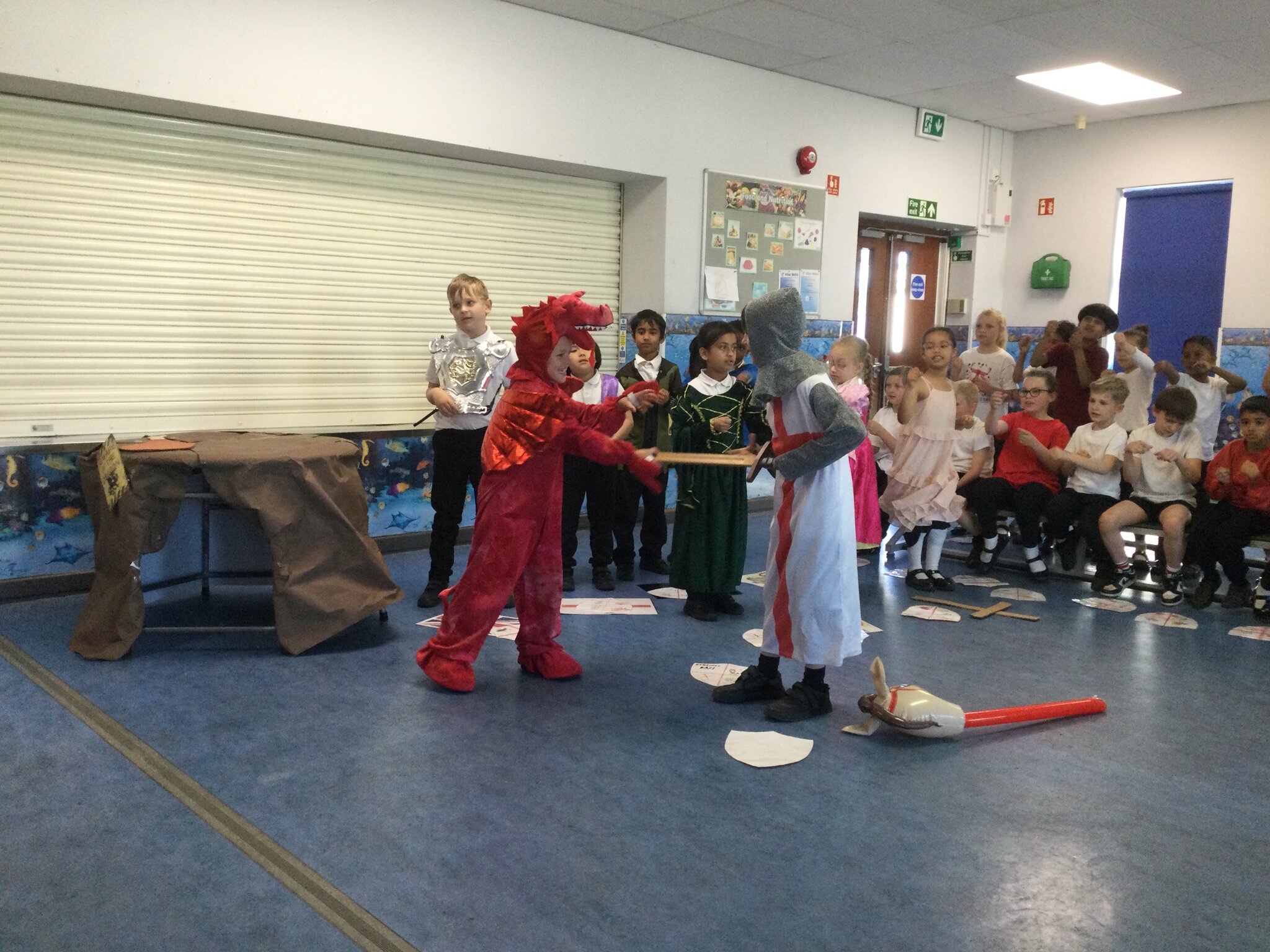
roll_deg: -1.2
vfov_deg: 45.4
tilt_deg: -8.7
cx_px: 635
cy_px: 476
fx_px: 1137
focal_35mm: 31
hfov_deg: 58.4
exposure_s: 1/33
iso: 64
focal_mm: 3.3
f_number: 2.4
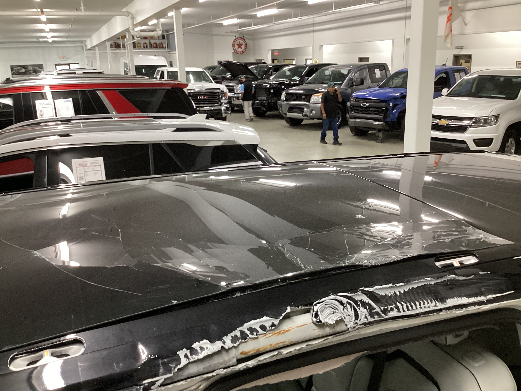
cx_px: 260
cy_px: 196
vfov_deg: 45.4
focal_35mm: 31
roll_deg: +1.5
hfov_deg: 58.4
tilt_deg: -18.0
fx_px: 467
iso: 250
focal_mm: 3.3
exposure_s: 1/50
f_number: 2.4
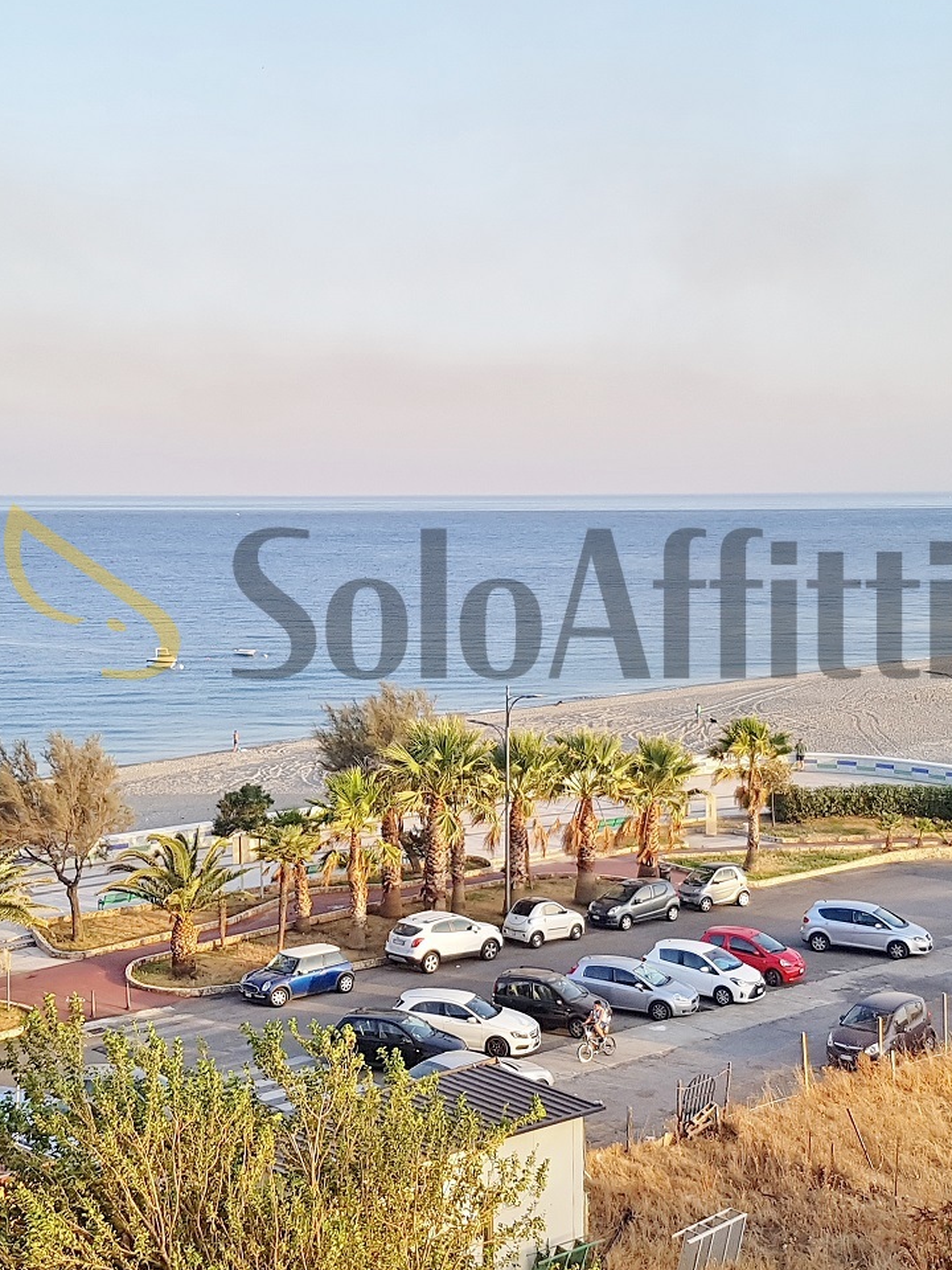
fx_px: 1430
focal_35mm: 39
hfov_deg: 36.8
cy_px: 591
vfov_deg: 47.8
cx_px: 480
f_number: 1.7
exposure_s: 1/702
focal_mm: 4.2
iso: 50
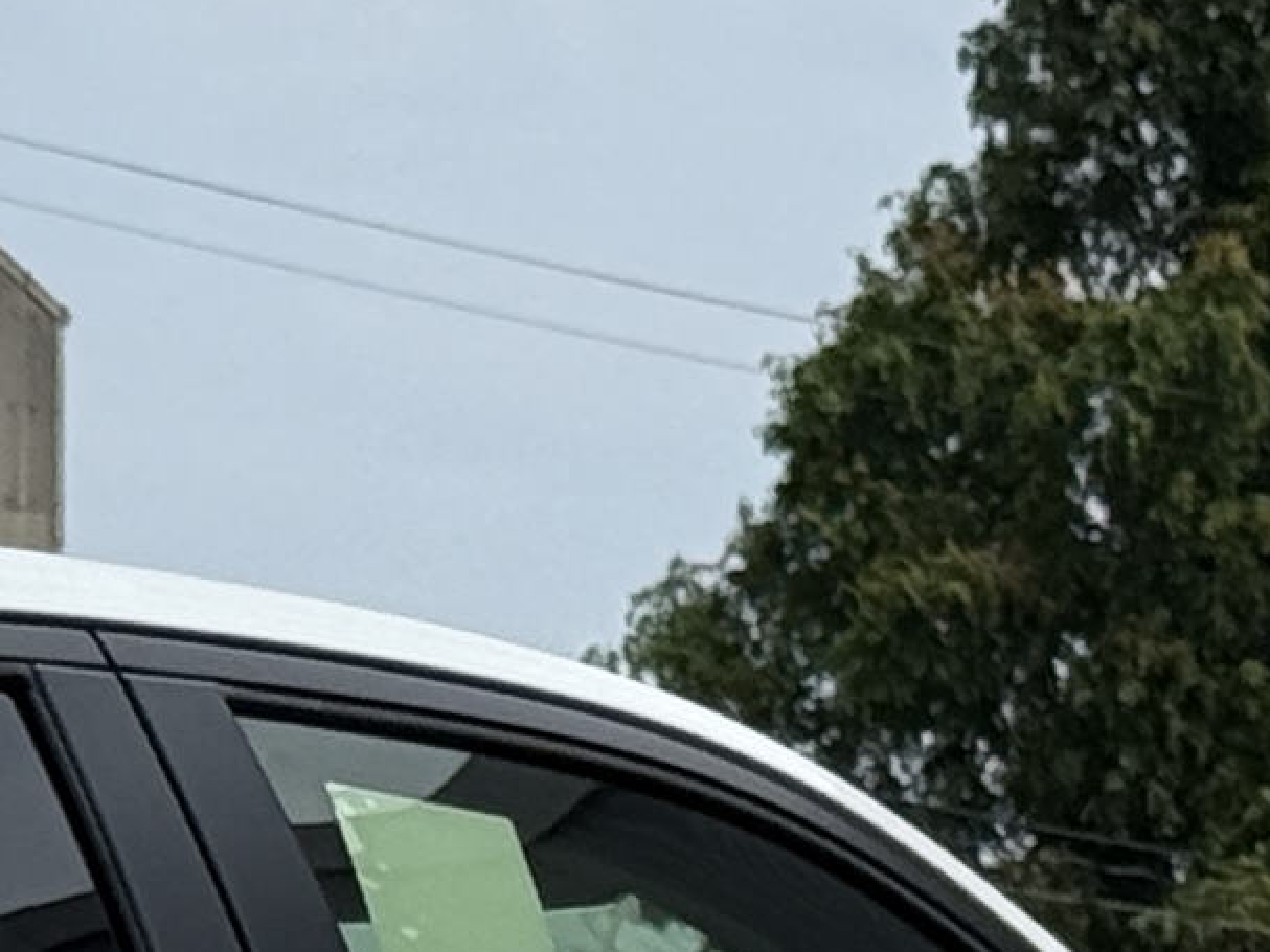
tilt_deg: +1.8
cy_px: 1818
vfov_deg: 4.6
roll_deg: -0.7
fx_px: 11701
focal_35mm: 319
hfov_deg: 6.1
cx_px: -1054
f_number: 1.78
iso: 64
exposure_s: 1/8772
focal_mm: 6.76
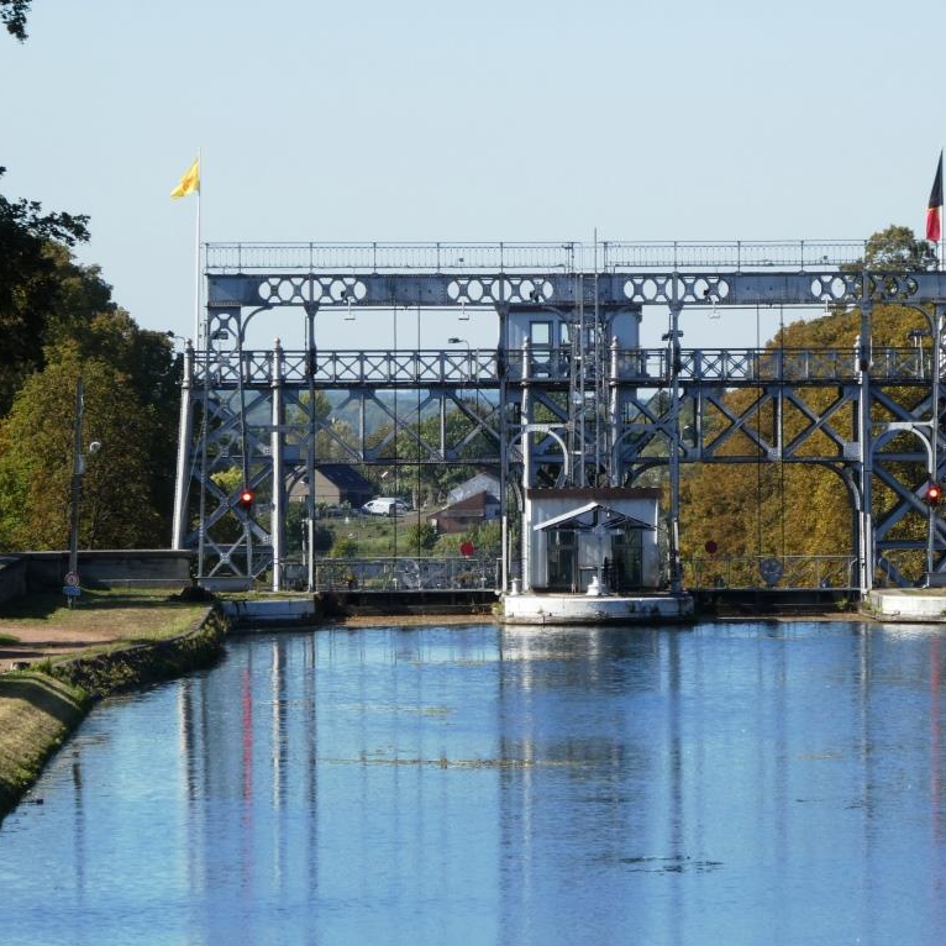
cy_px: 473
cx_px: 566
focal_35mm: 273
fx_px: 8441
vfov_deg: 6.4
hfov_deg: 6.4
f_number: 5.6
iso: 80
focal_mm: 41.4
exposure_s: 1/250
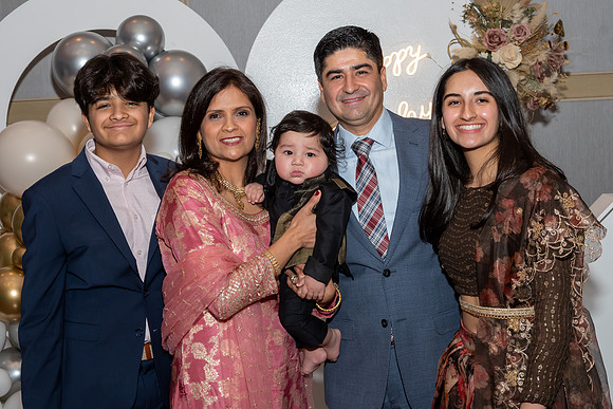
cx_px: 297
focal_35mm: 57
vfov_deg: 23.8
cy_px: 195
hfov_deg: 35.1
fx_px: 970
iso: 500
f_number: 7.1
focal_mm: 35
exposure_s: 1/250
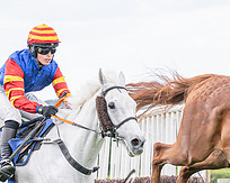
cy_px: 176
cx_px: -69
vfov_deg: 4.3
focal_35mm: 357
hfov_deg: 5.4
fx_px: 2429
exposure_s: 1/1600
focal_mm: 70
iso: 400
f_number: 4
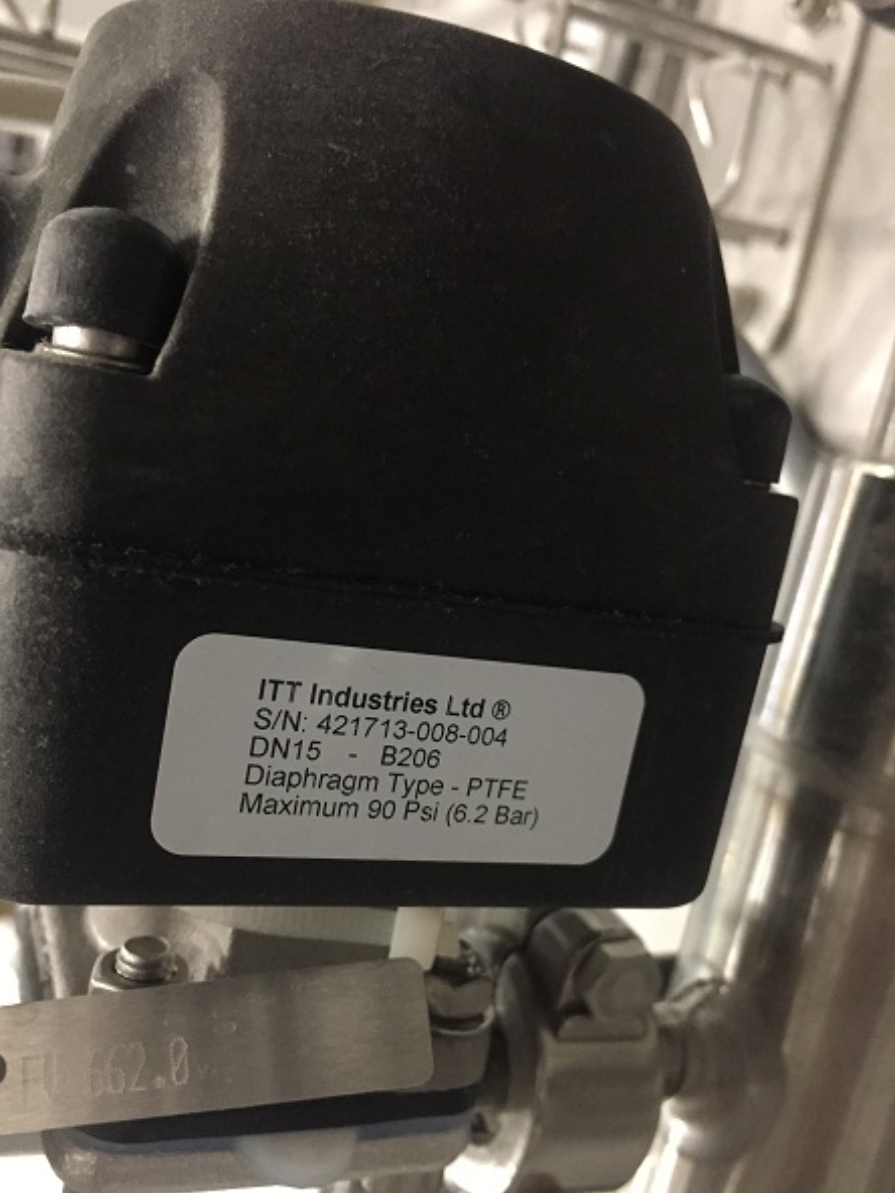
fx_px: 1103
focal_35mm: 32
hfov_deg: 44.1
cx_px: 405
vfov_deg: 56.7
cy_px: 656
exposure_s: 1/17
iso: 320
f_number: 2.2
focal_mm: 4.15
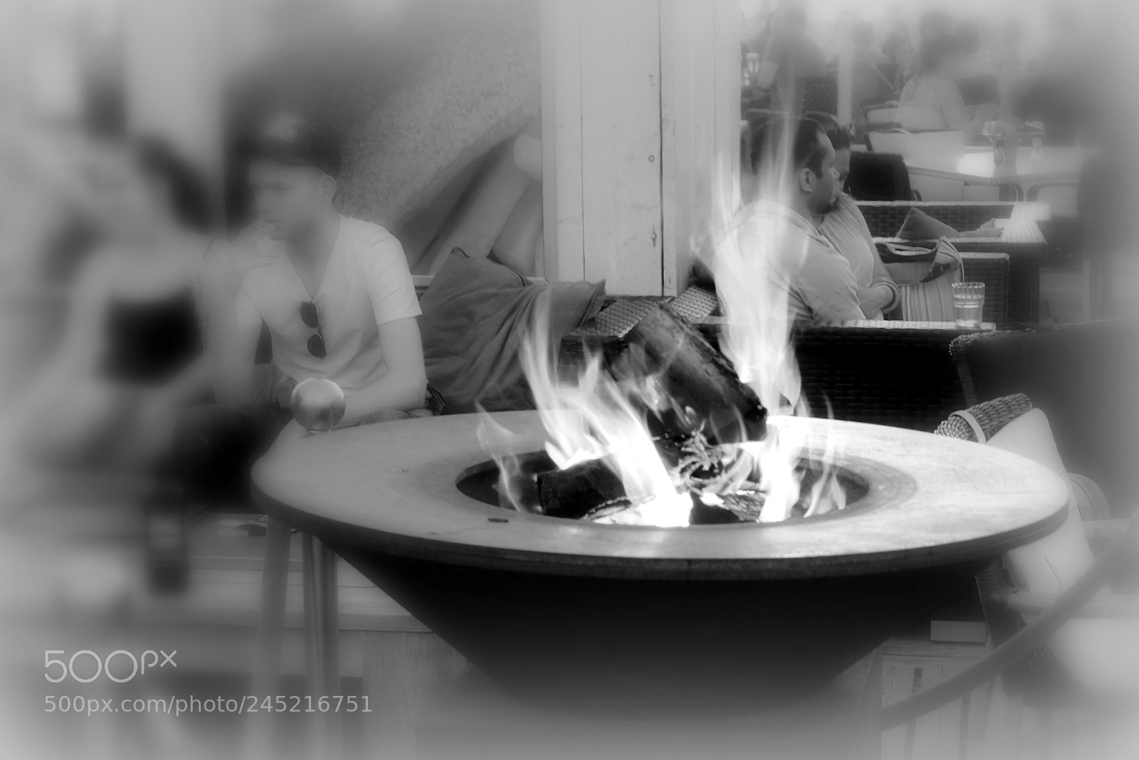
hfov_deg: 37.5
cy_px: 380
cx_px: 570
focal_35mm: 53
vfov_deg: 25.5
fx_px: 1677
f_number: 5.6
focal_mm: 35
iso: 400
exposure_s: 1/15
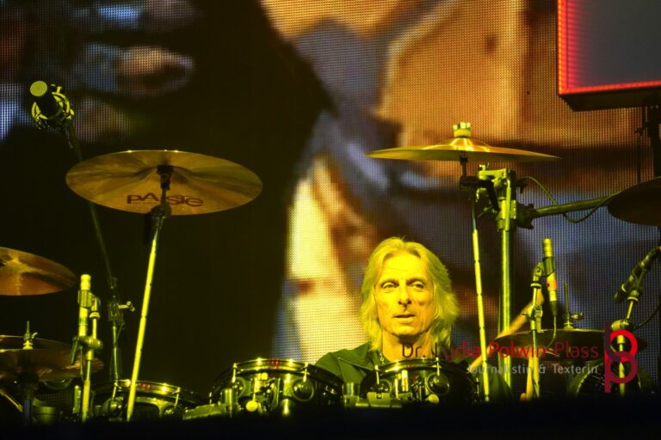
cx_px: 330
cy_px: 220
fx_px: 6004
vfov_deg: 4.2
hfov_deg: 6.3
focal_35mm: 327
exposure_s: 1/400
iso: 5000
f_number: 6.3
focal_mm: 218
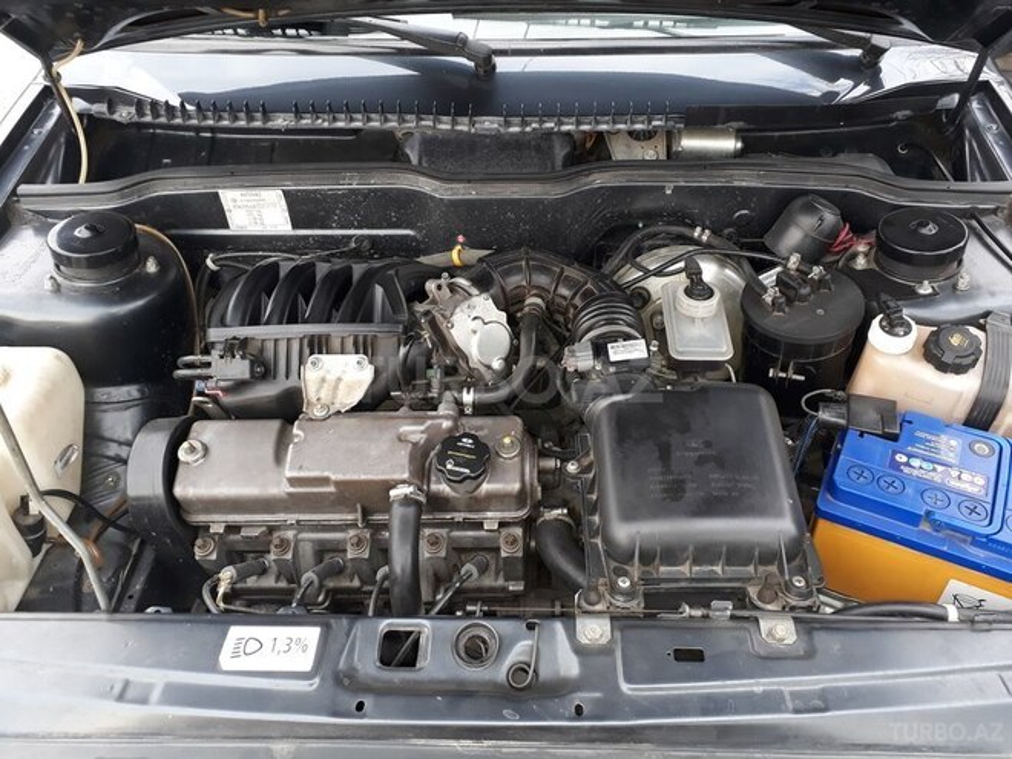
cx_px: 506
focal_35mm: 27
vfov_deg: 51.4
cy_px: 380
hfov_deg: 65.3
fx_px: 789
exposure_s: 1/50
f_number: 1.9
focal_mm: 3.6
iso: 50
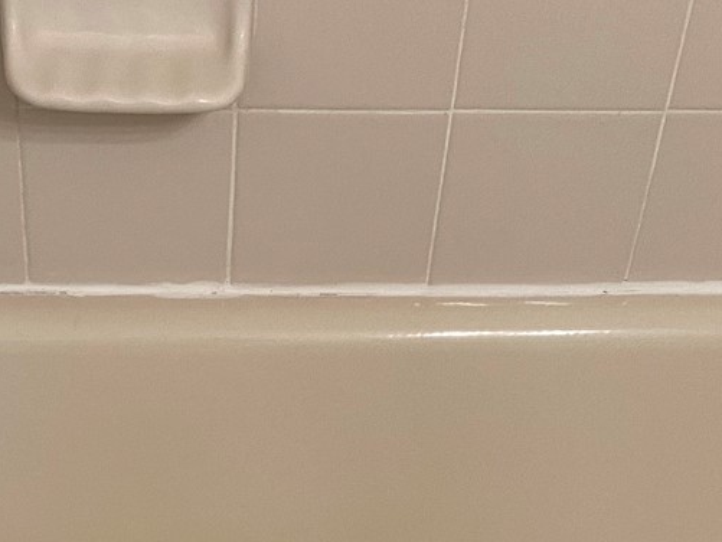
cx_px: 226
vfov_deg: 17.2
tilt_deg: -45.5
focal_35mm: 83
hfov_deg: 23.4
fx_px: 1732
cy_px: 600
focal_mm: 4.25
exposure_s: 1/60
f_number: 1.8
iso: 125
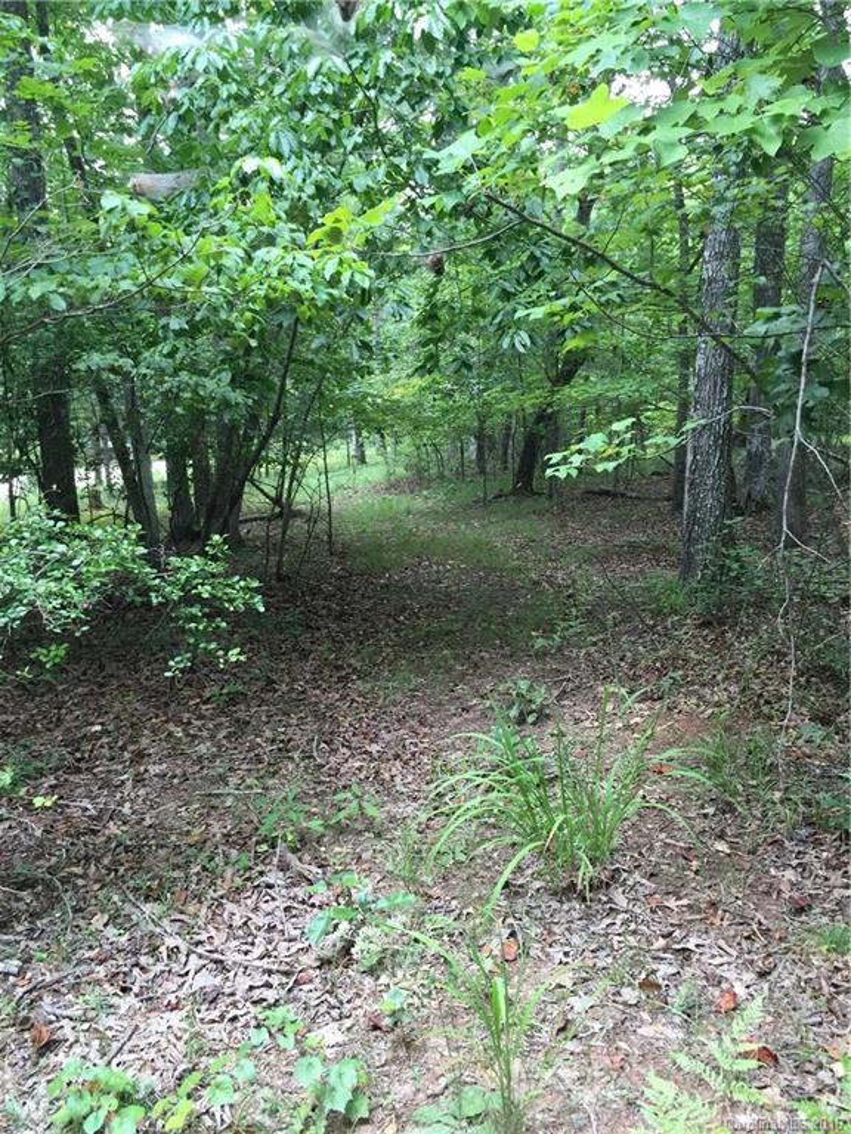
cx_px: 426
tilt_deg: -15.3
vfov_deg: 61.7
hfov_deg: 48.2
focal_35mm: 29
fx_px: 951
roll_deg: -1.3
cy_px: 567
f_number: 2.2
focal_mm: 4.15
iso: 32
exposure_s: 1/40
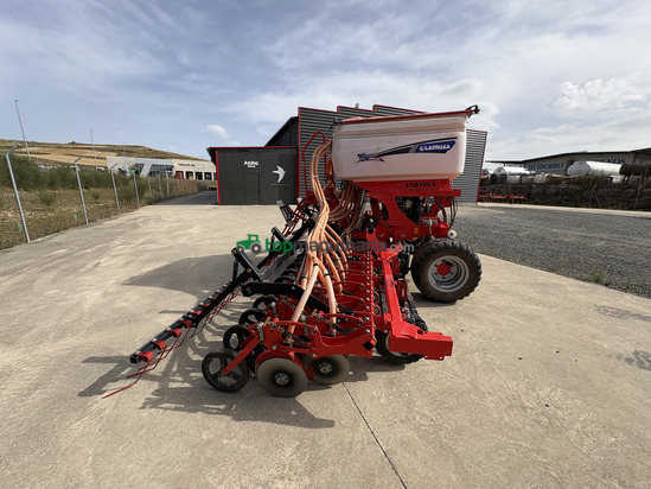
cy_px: 244
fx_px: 263
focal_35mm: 14
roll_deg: -1.3
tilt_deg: -12.5
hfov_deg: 102.1
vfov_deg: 85.7
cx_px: 326
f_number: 2.2
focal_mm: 2.22
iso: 50
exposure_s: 1/1126
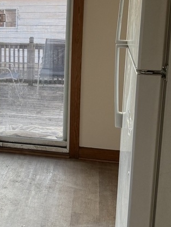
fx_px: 408
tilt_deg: -11.5
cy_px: 72
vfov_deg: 30.9
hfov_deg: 22.3
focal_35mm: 62
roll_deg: +1.1
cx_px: -21
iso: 200
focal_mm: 6.76
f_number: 1.78
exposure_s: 1/121
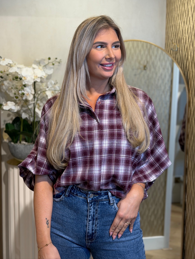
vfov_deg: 39.7
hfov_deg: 30.3
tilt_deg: -6.6
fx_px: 361
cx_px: 98
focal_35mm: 48
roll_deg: -0.8
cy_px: 130
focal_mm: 6.76
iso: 50
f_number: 1.78
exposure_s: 1/100
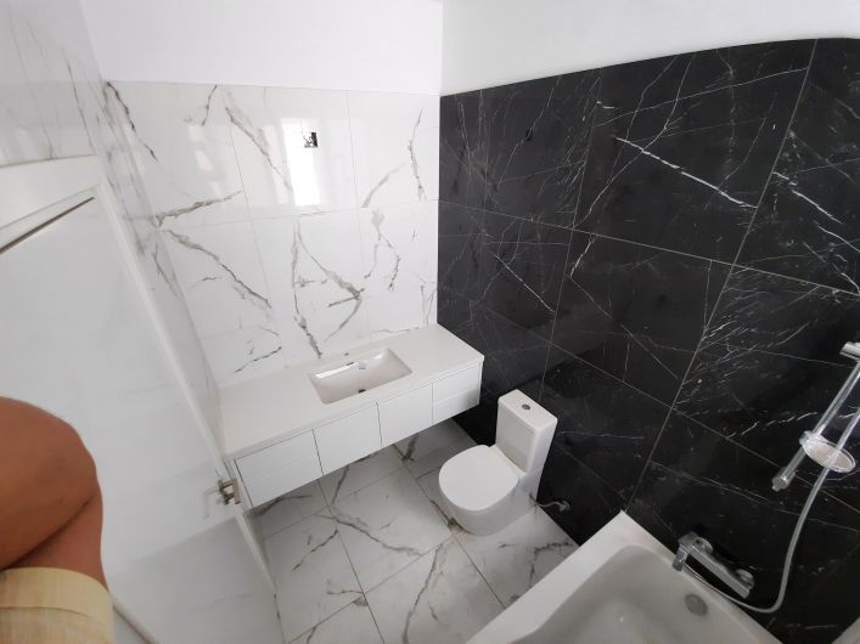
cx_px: 430
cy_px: 322
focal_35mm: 13
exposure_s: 1/50
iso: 64
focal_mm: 1.74
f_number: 2.2
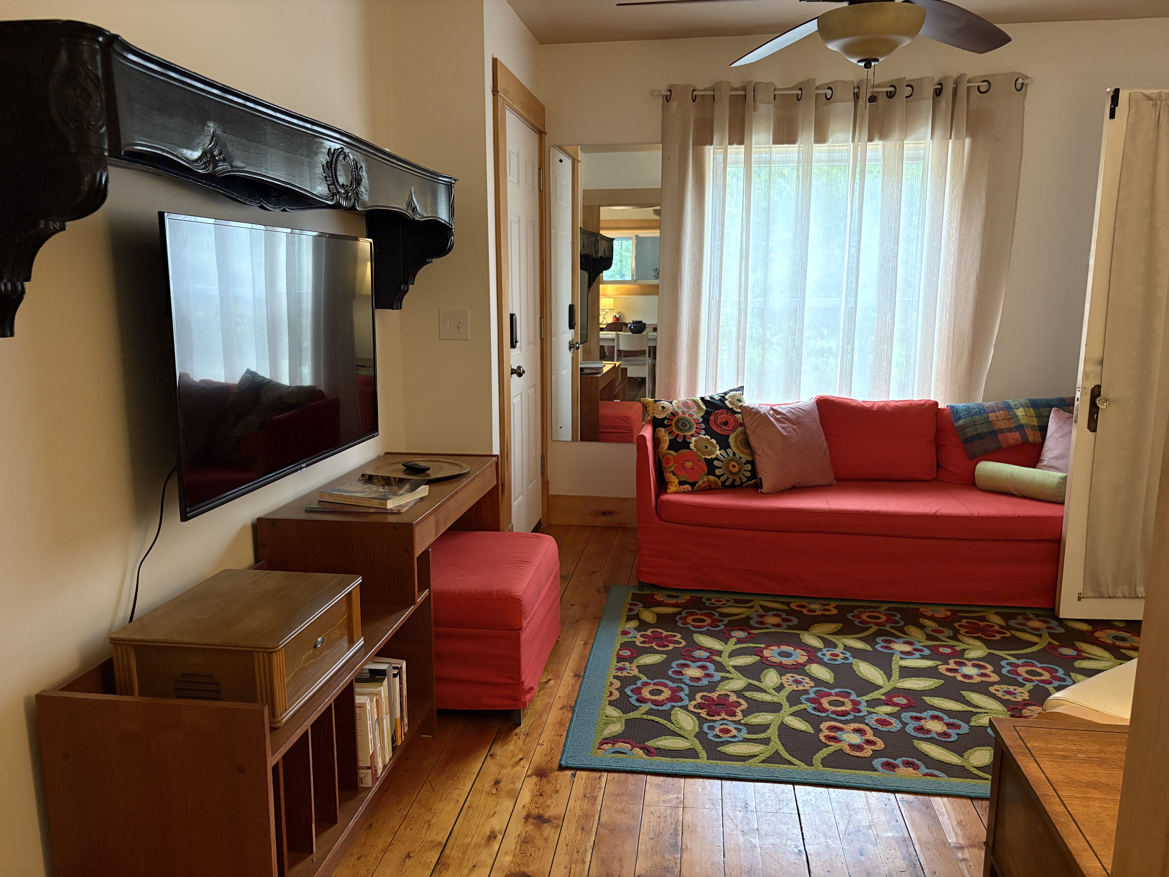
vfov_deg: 53.1
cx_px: 584
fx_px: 878
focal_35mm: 26
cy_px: 438
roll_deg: +0.5
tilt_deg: -10.1
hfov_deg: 67.3
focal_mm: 5.96
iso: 500
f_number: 1.6
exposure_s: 1/44
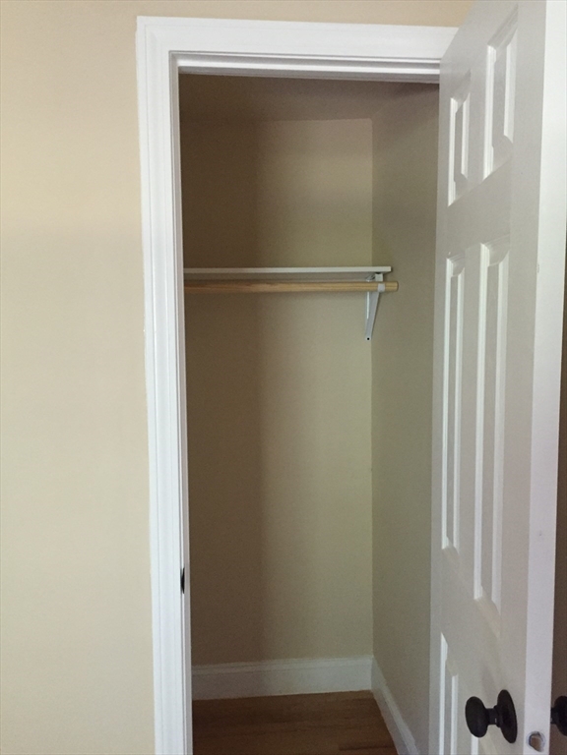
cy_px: 378
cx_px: 284
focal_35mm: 29
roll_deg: -0.4
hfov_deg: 48.2
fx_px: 633
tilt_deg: -4.9
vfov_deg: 61.7
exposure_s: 1/15
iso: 250
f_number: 2.2
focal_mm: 4.15
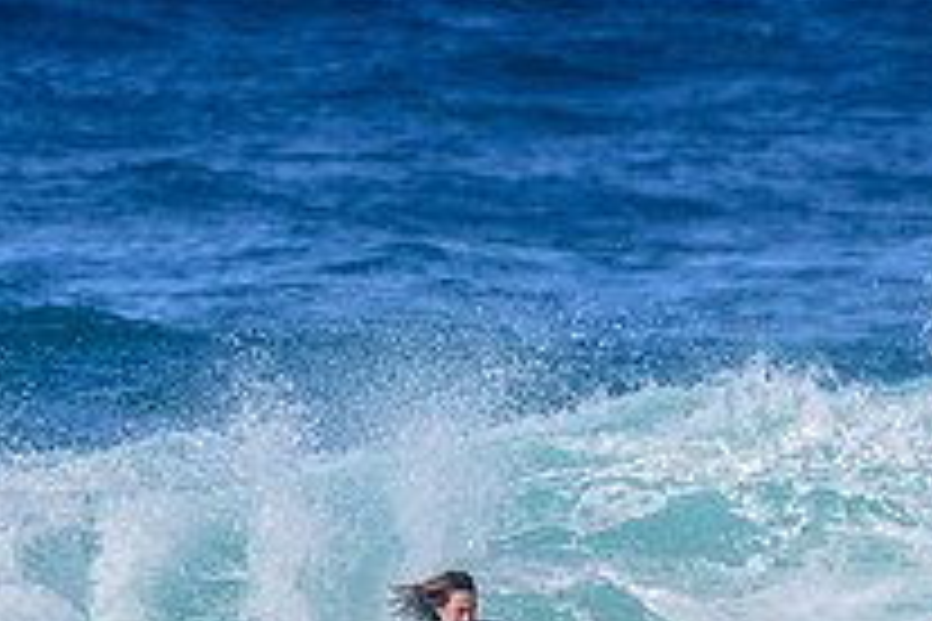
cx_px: 360
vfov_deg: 0.7
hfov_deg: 1.0
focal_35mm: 2106
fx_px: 54518
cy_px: 745
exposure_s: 1/2000
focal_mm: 500
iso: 250
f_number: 5.6
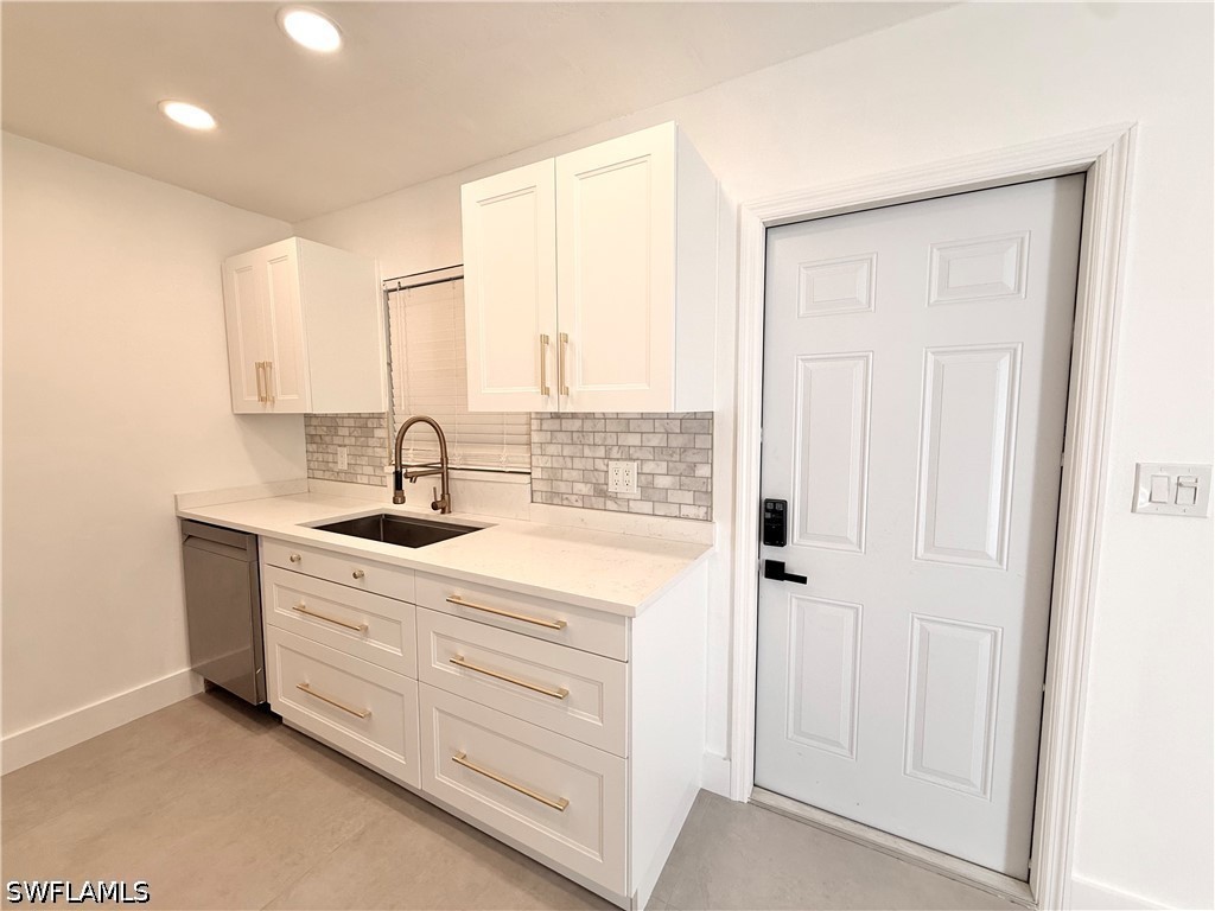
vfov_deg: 85.7
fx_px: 491
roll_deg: -0.9
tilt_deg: -5.6
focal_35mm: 14
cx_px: 608
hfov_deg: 102.1
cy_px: 456
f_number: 2.2
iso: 50
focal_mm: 2.22
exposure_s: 1/157
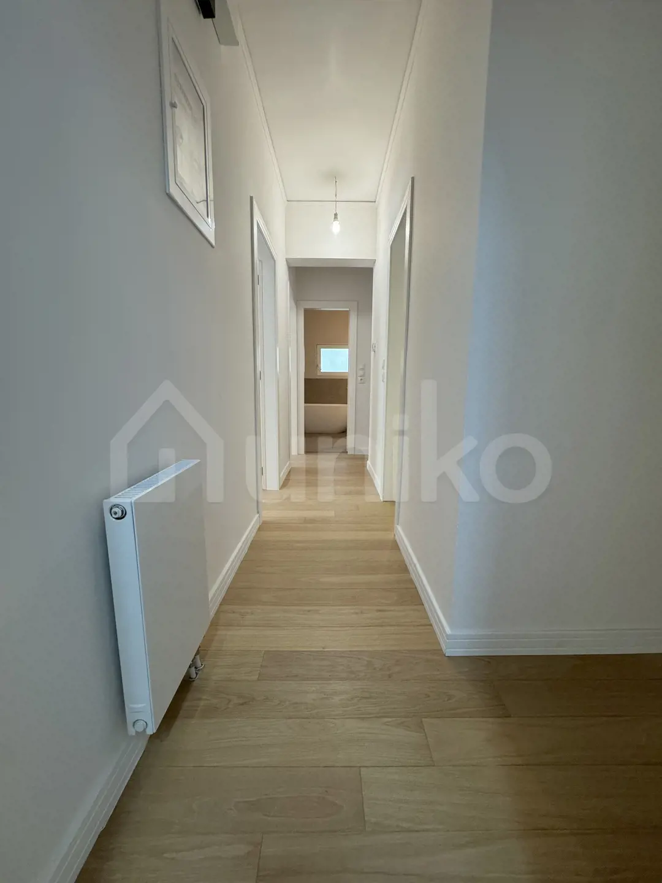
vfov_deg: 102.1
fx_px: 357
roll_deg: -1.4
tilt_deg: -8.8
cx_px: 331
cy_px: 442
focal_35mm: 14
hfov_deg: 85.7
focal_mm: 2.22
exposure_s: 1/100
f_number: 2.2
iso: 320
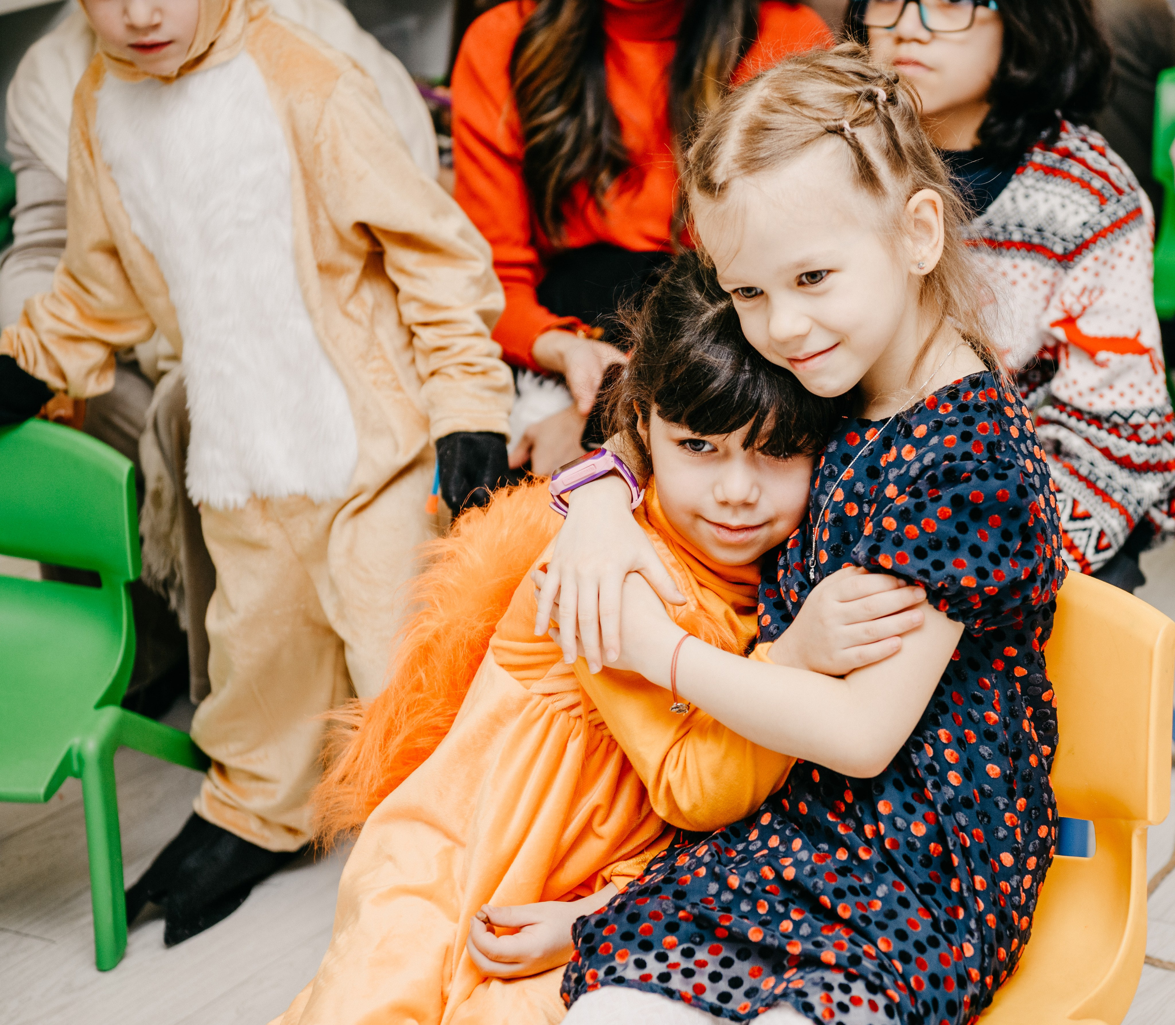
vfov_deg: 18.4
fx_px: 3166
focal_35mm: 88
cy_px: 543
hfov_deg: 20.9
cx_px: 814
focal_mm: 70
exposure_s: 1/160
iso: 250
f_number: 4
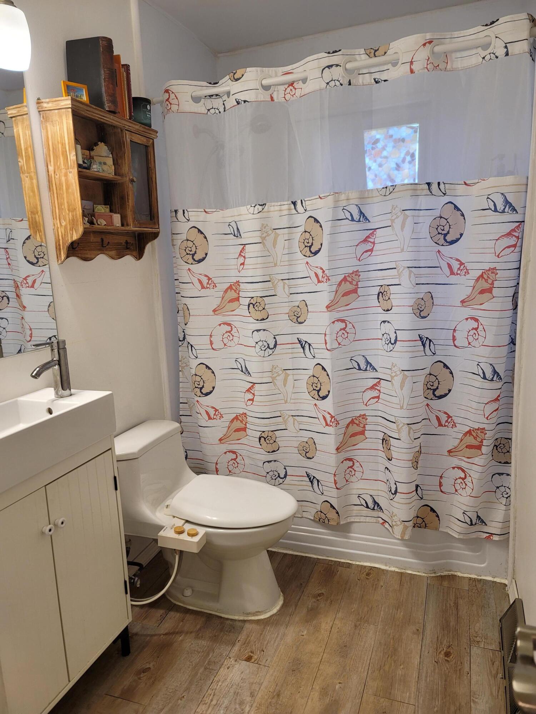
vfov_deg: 69.4
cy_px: 357
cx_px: 268
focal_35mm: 25
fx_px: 516
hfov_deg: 54.9
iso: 160
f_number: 1.8
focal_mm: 7
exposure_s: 1/120
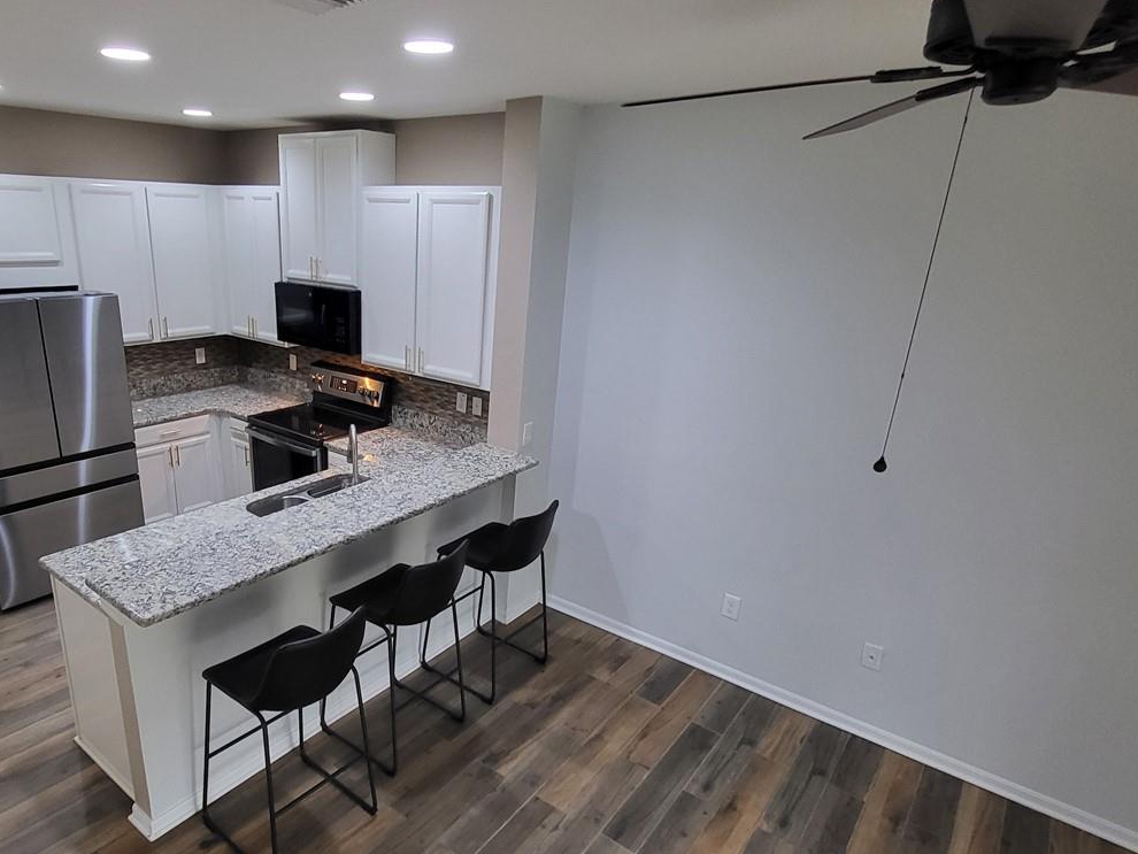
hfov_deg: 77.9
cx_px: 443
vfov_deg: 63.3
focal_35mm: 21
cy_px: 470
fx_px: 691
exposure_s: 1/30
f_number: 2.2
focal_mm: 1.74
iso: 320
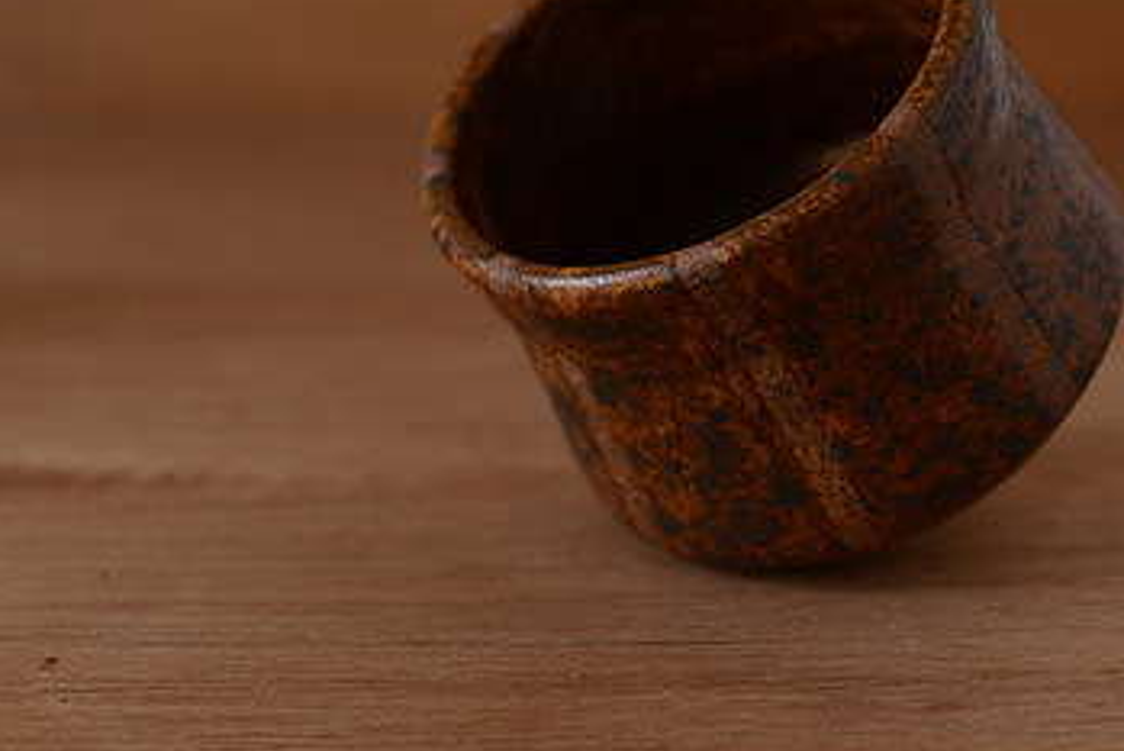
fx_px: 2592
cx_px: 721
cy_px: 169
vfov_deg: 16.4
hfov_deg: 24.4
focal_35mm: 83
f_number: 4.5
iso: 640
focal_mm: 50
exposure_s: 1/80
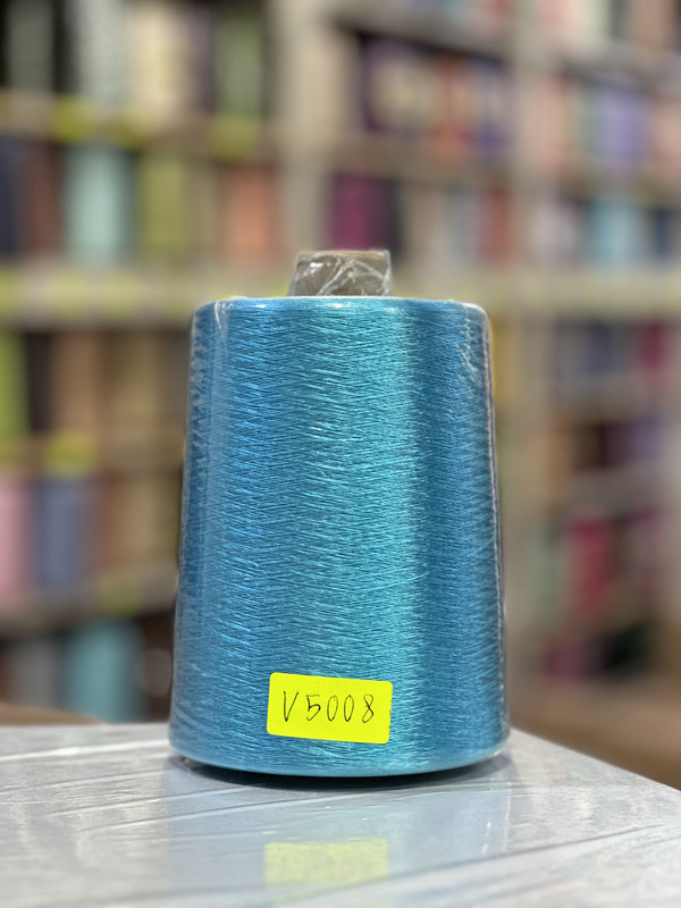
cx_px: 340
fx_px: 2020
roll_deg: -1.7
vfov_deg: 25.3
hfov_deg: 19.1
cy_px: 454
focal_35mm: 77
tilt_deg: -4.2
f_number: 2.8
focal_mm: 9
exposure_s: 1/33
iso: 125
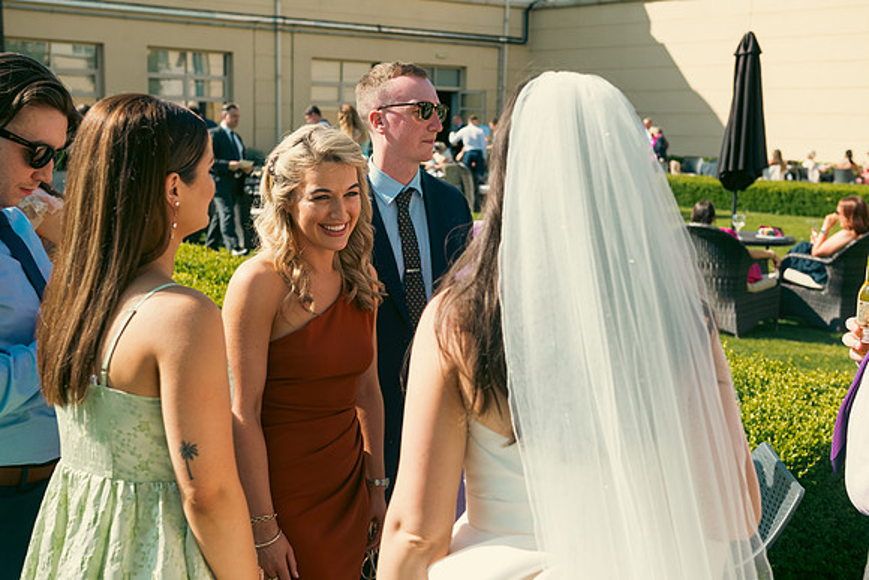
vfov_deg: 28.1
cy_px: 290
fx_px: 1159
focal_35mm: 48
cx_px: 434
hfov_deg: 41.1
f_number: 5.6
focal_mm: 48
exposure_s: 1/640
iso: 200
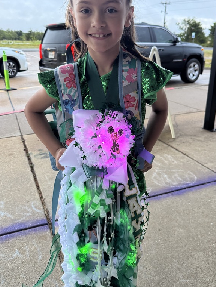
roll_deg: -0.6
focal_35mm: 32
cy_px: 117
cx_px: 116
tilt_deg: -16.3
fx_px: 266
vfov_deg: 56.4
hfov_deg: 44.1
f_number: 1.78
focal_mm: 6.76
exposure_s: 1/60
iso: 250
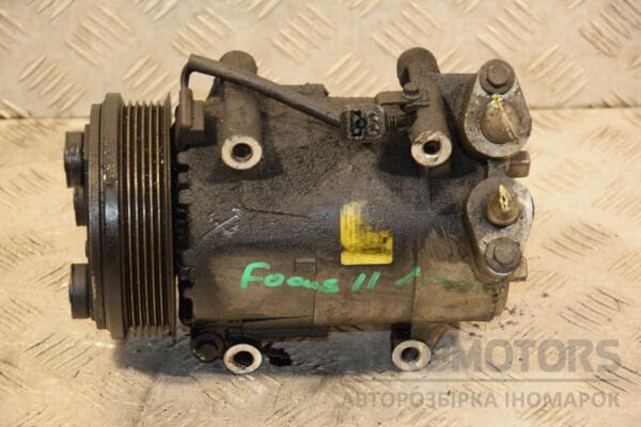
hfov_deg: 17.1
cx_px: 320
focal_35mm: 120
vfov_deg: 11.4
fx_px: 2136
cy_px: 214
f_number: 5.3
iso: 800
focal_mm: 80
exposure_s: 1/100
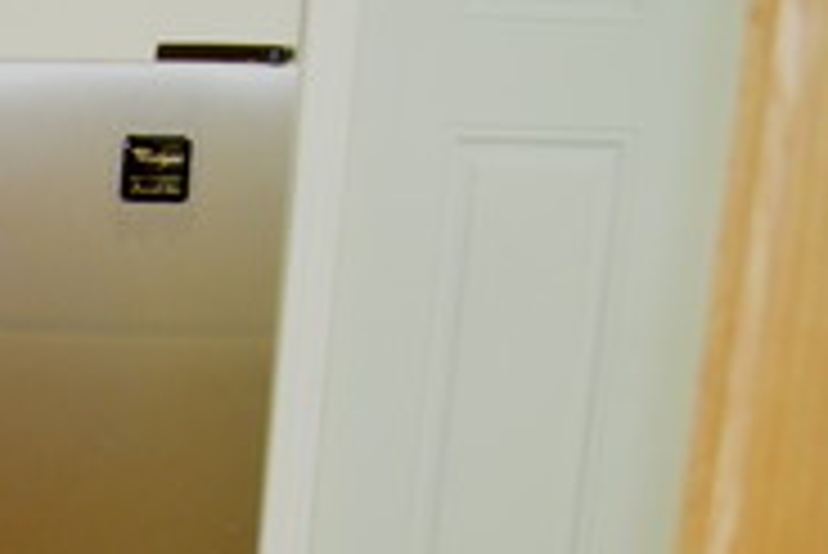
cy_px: 509
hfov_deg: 18.3
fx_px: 2164
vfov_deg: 14.4
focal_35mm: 94
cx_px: -544
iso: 400
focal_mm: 18
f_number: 3.5
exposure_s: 1/15
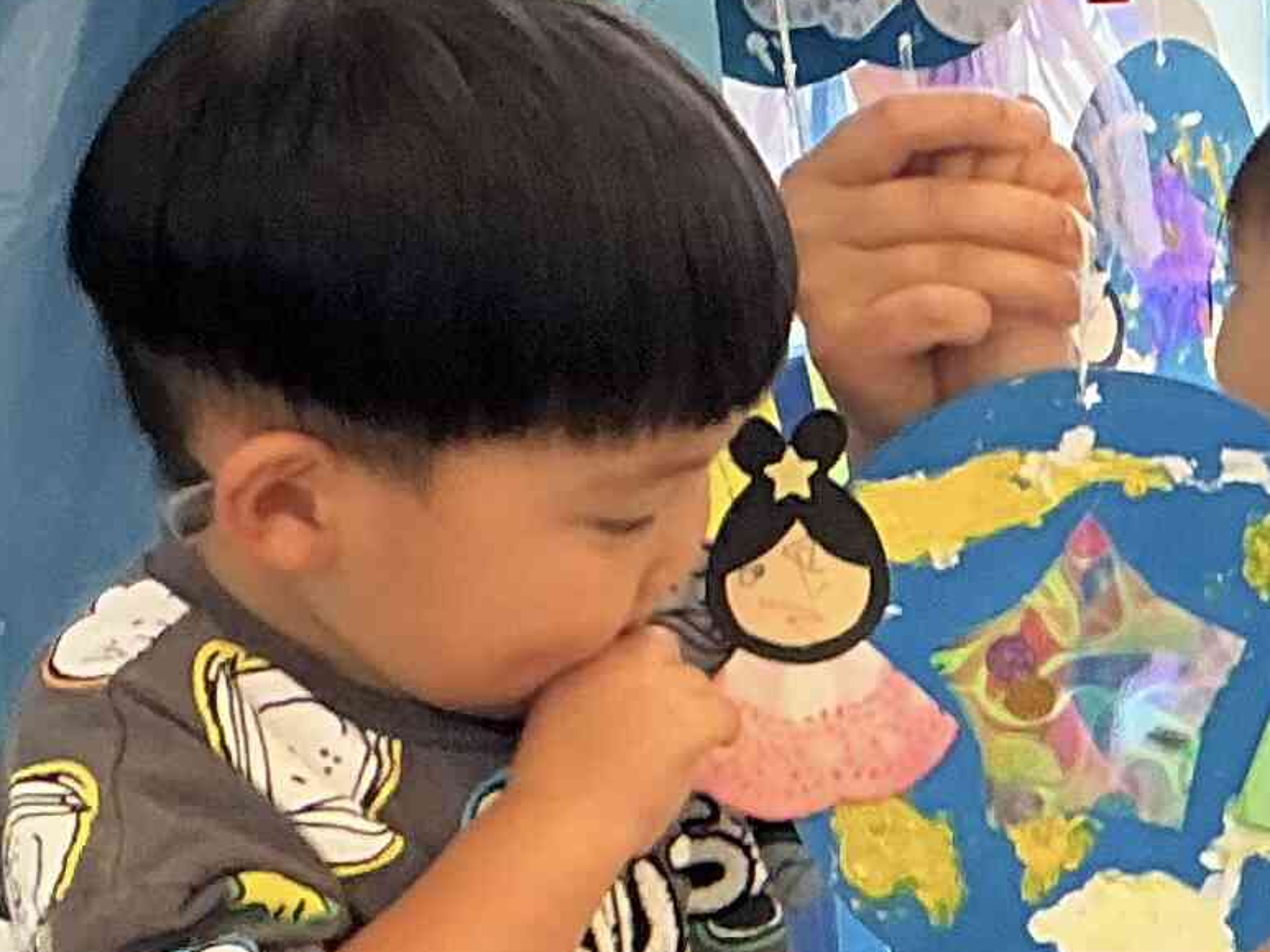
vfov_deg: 27.0
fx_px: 1981
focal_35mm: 54
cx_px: 705
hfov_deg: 35.5
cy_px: 576
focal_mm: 3
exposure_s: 1/100
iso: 32
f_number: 1.8
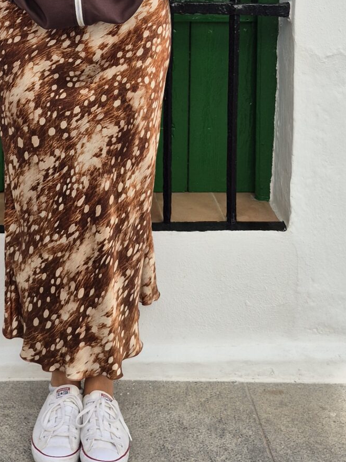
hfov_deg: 21.8
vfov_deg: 26.9
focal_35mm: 67
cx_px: 107
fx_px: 893
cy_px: -33
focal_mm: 5.4
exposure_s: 1/894
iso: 25
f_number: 1.8
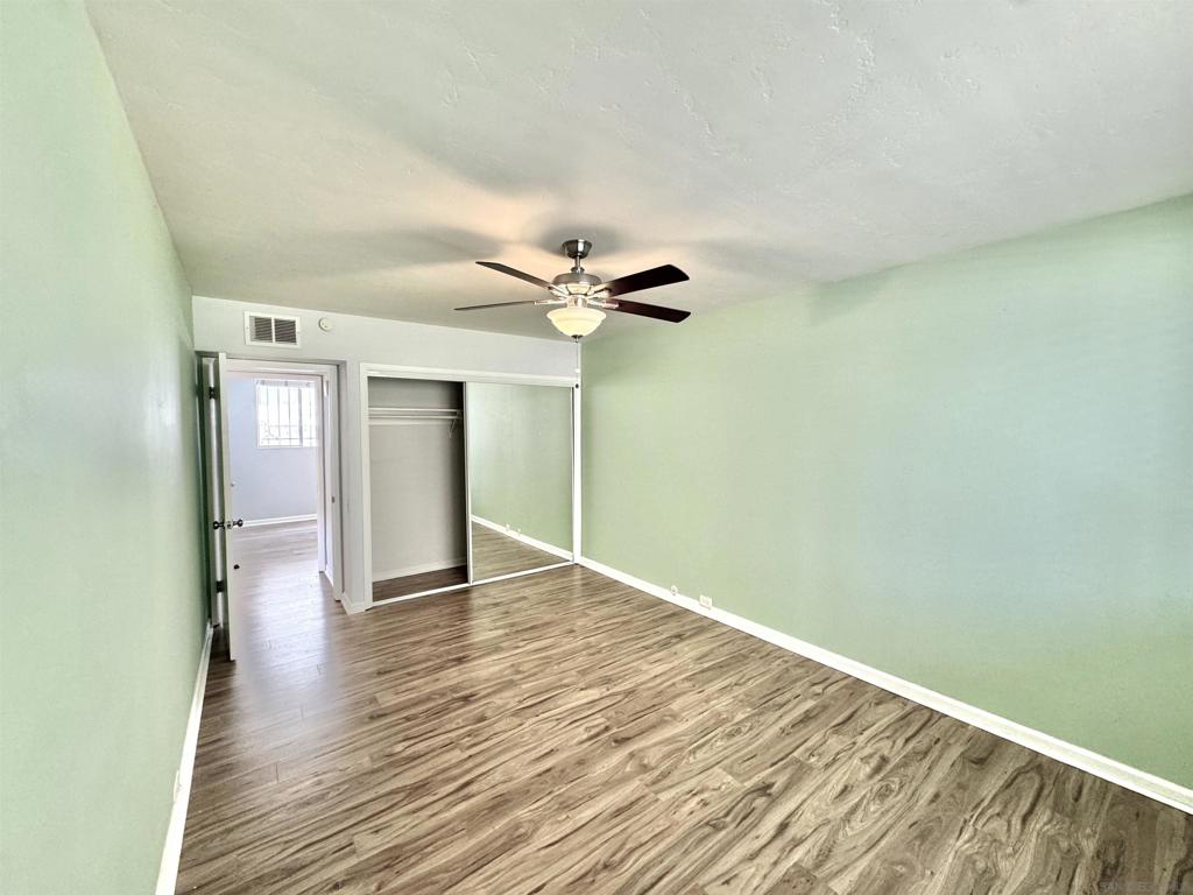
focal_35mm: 14
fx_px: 482
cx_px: 596
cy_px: 448
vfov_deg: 85.7
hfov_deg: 102.1
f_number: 2.2
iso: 200
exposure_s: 1/60
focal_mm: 2.22
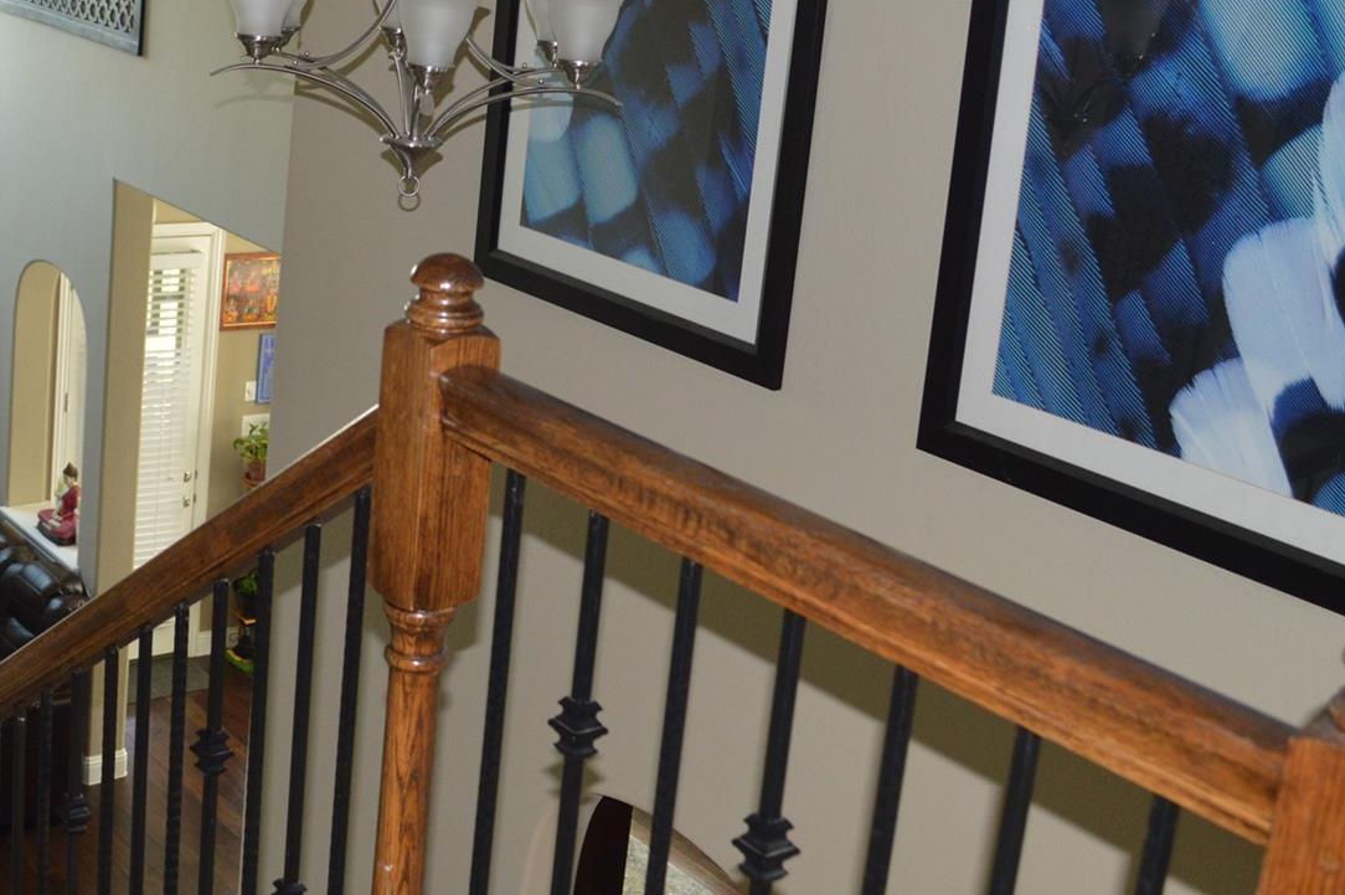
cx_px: 448
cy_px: 260
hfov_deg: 38.5
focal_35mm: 51
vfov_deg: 26.2
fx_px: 1904
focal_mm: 18
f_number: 3.5
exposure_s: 1/60
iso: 450
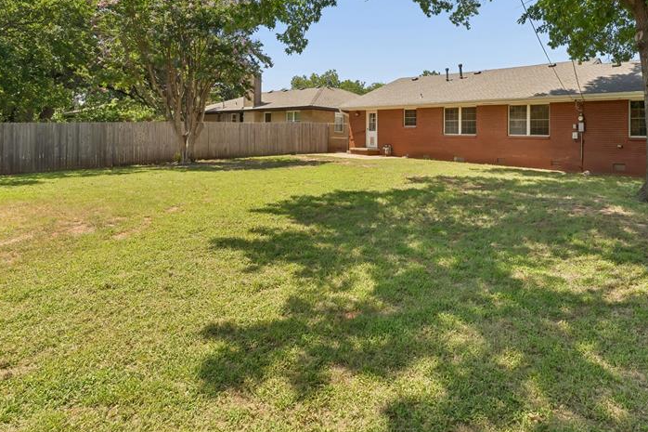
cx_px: 408
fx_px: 396
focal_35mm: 22
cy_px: 133
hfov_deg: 77.1
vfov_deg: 55.6
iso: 640
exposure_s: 1/1250
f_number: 8
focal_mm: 10
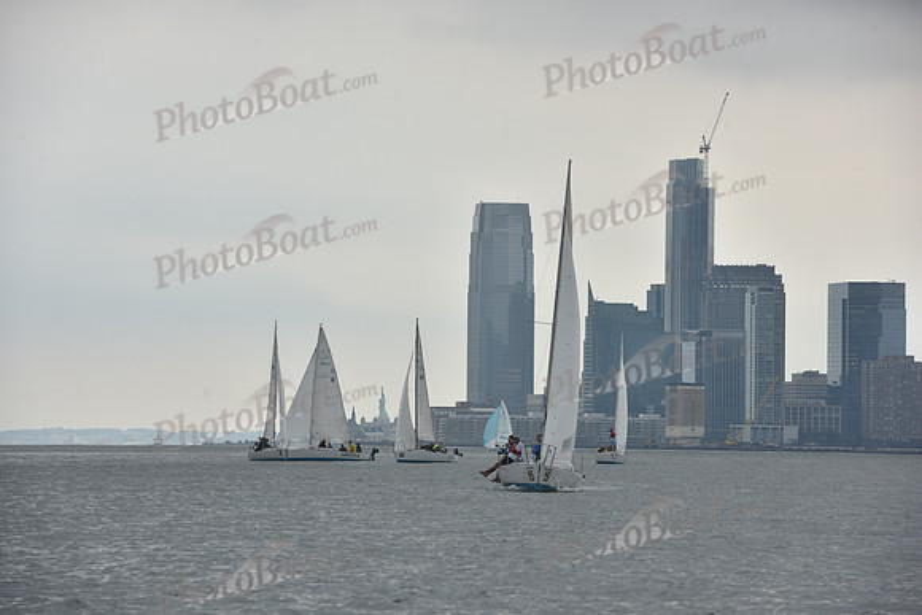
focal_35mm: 200
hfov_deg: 10.3
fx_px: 5123
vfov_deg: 6.9
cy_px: 308
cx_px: 461
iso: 400
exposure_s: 1/800
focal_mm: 200
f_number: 10
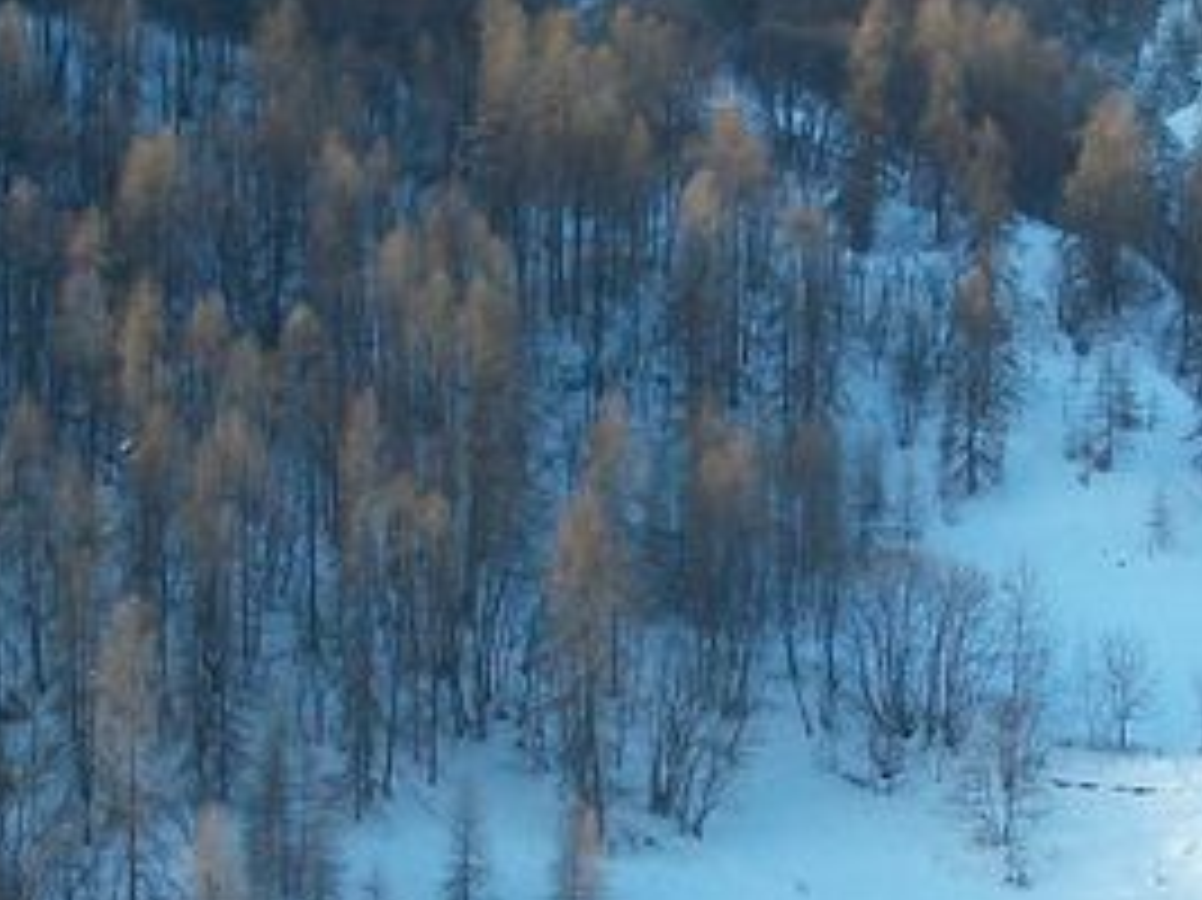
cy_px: 765
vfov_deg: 14.4
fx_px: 3540
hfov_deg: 19.0
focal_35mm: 102
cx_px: 1062
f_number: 2.8
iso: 80
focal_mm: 5.7
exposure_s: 1/320
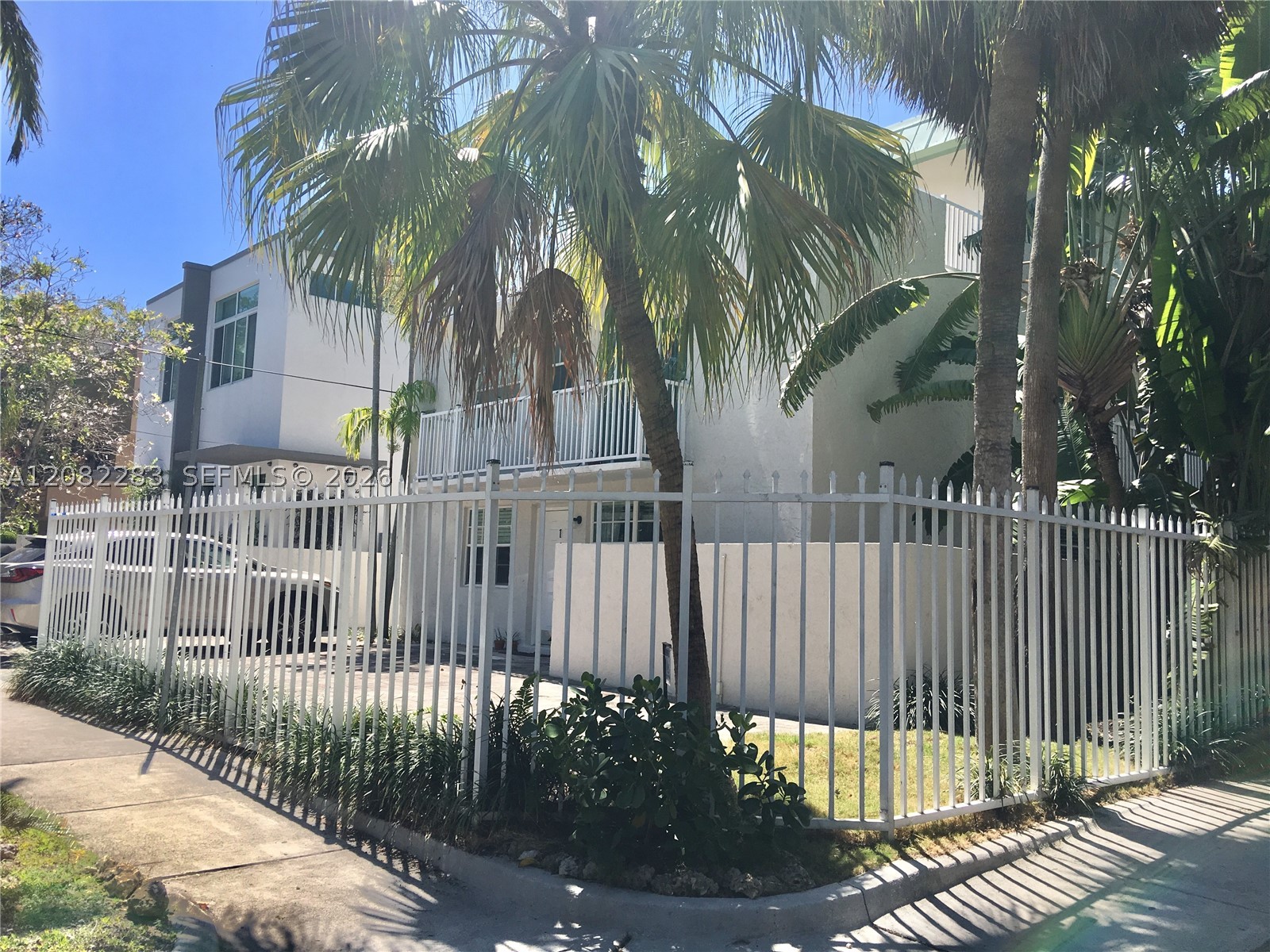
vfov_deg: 48.2
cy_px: 476
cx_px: 635
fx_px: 1064
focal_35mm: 29
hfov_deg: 61.7
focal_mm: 4.15
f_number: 2.2
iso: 25
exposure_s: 1/1241
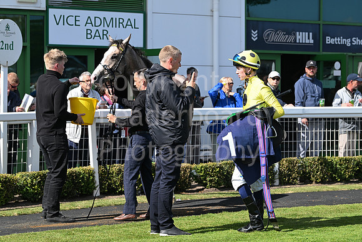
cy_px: 121
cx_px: 181
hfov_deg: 18.6
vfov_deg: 12.5
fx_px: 1106
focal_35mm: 110
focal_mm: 110
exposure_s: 1/1250
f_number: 5.6
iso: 400
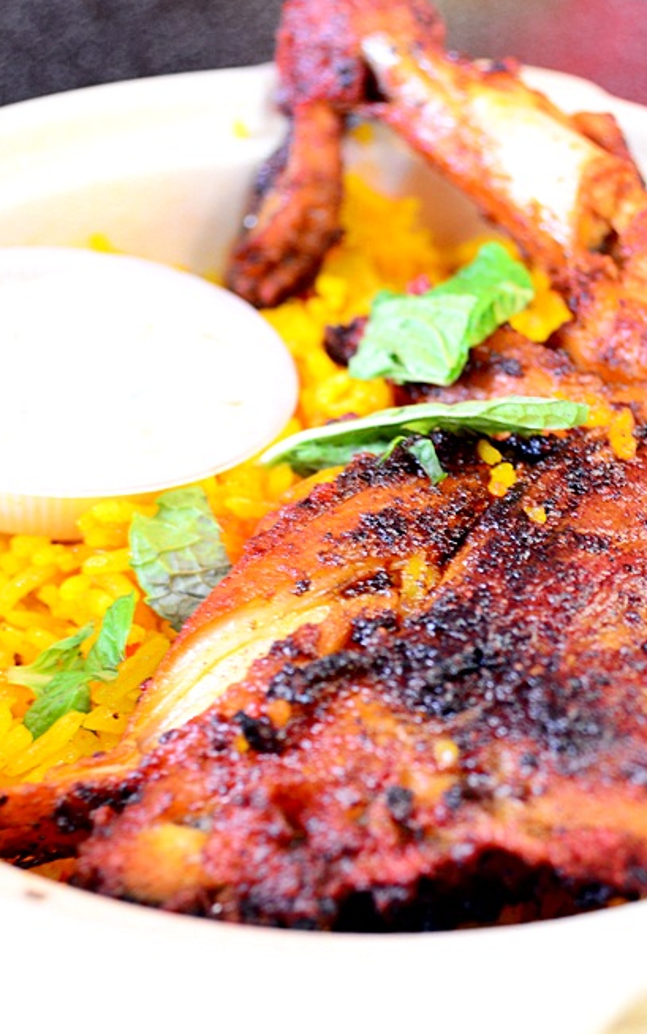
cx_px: 438
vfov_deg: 29.4
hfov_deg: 18.6
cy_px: 519
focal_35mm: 70
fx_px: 1974
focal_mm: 30
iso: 400
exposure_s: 1/3
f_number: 5
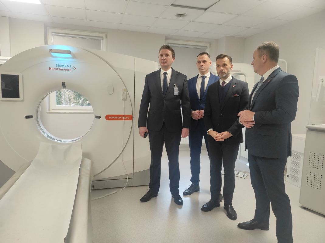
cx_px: 162
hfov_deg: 69.4
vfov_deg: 54.8
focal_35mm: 25
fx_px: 235
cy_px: 122
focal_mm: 5.43
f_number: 1.89
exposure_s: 1/50
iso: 207
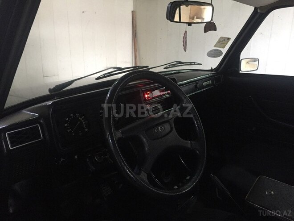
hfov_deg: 61.7
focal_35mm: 29
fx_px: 246
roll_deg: +0.3
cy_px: 110
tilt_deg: -16.1
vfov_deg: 48.2
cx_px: 147
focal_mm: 4.15
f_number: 2.2
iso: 250
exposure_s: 1/20
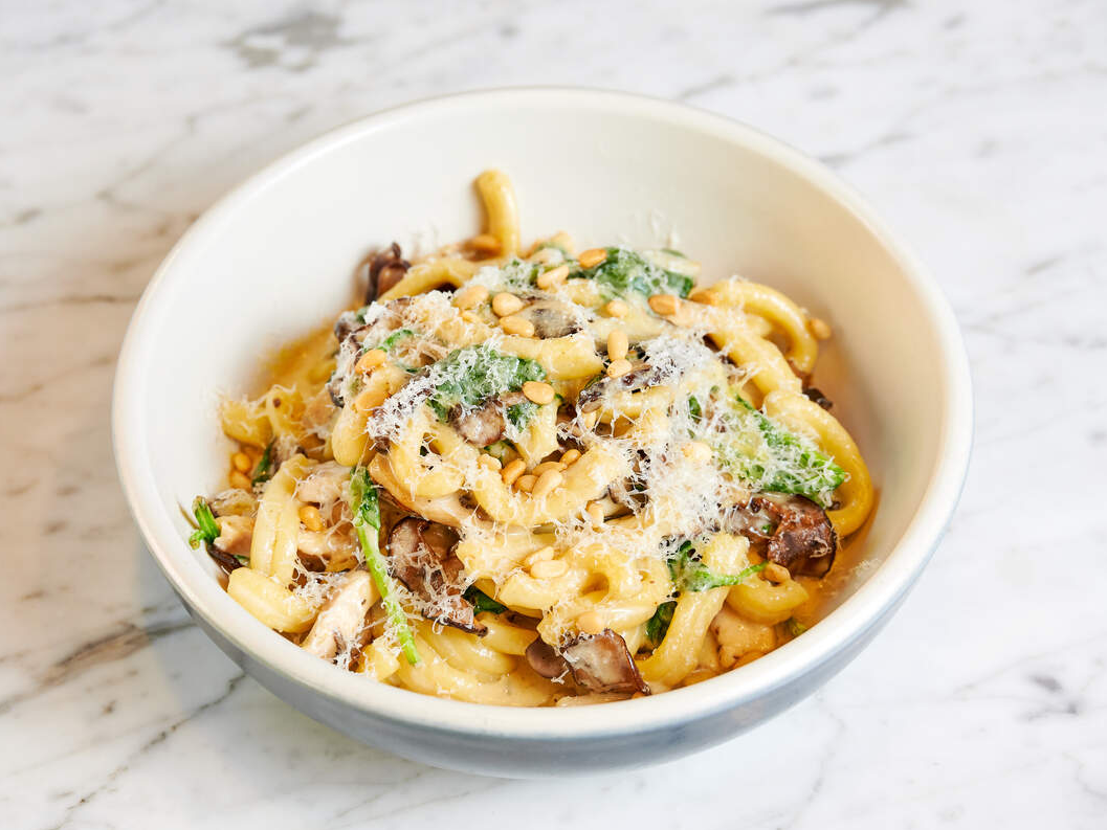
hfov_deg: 23.3
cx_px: 543
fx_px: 2687
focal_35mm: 84
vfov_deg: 17.6
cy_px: 417
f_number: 6
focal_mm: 77
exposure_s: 1/100
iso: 200
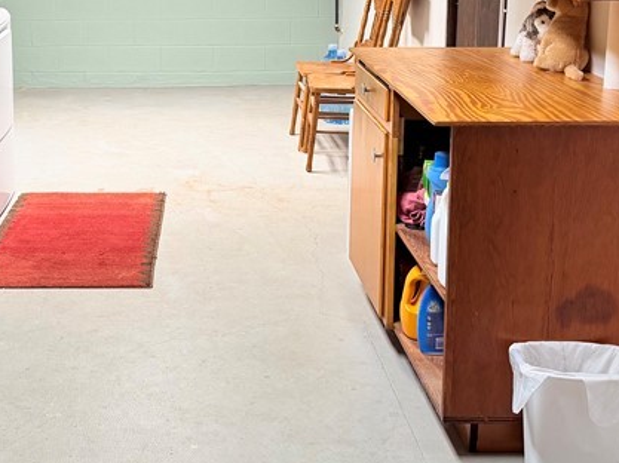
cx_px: 126
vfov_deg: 24.3
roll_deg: +1.3
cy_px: 70
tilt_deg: -9.9
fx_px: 1054
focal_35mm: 59
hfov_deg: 31.9
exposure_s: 1/60
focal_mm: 6.76
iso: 125
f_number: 1.78
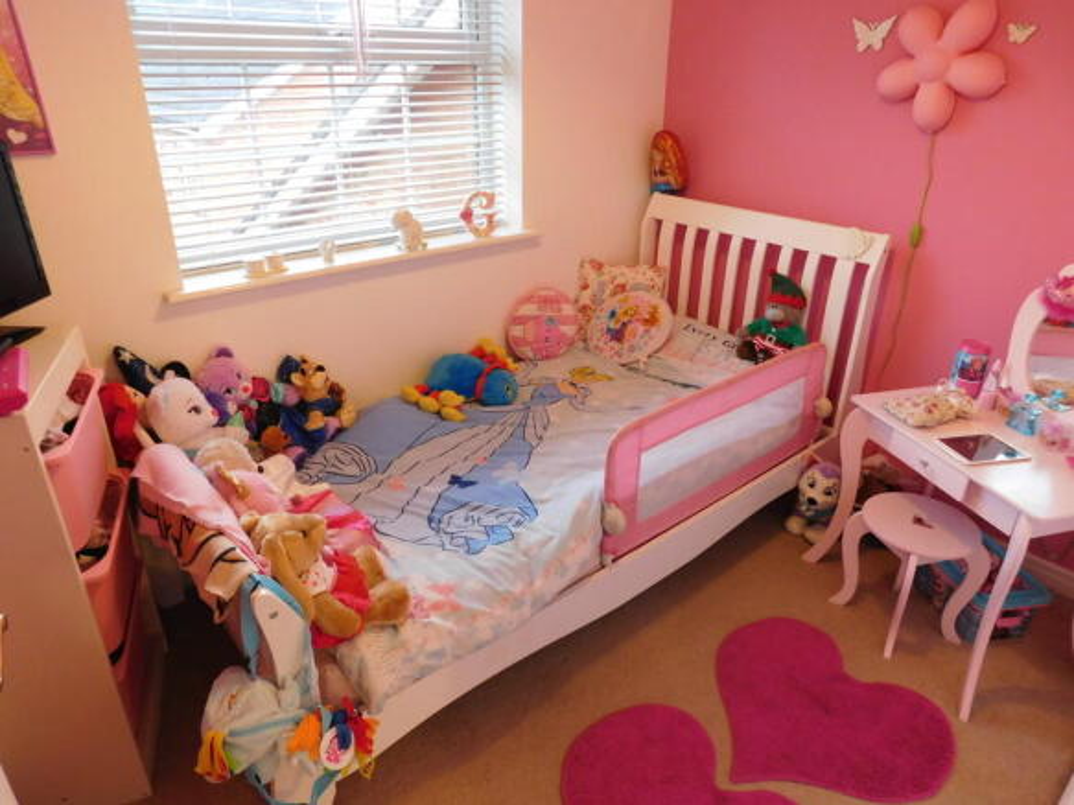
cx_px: 537
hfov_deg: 73.9
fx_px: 713
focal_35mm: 23
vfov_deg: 58.9
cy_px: 402
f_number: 3
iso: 400
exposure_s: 1/25
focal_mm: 4
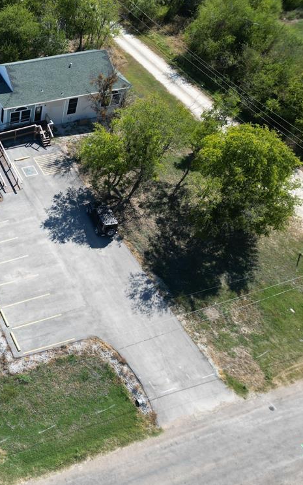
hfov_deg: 32.1
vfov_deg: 55.3
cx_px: -28
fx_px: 462
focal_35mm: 35
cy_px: 248
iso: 120
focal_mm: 6.72
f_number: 1.7
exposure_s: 1/2000
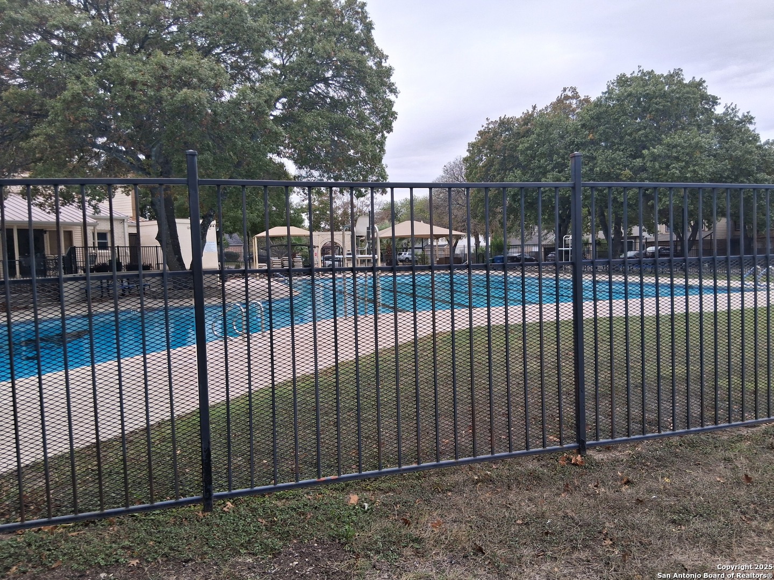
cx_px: 387
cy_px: 290
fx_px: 581
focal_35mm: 26
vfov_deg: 53.1
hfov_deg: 67.3
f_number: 1.8
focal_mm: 3.98
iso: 25
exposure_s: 1/164
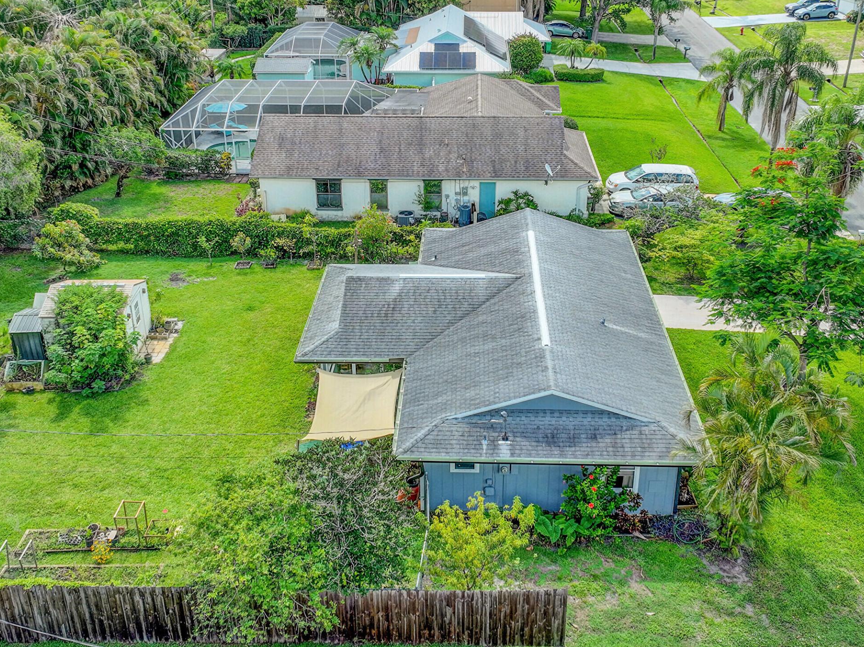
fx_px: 923
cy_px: 287
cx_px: 443
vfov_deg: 38.6
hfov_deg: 50.1
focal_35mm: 37
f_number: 2.8
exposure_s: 1/1600
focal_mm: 12.3
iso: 200
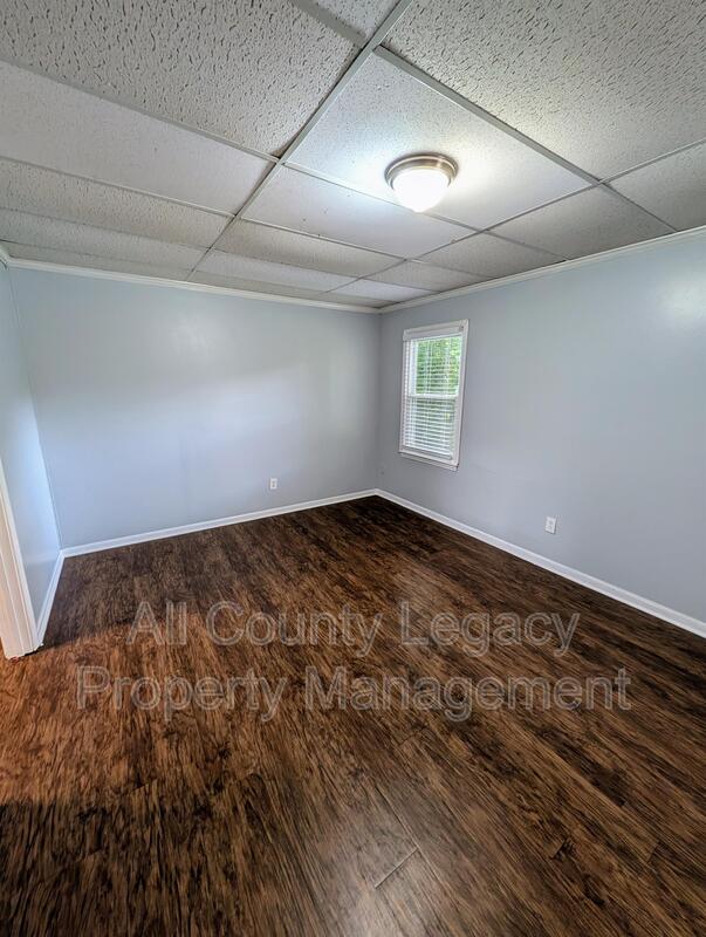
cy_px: 468
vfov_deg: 110.4
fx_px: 325
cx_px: 353
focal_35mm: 12
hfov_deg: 94.7
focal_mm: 2.02
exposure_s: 1/30
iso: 63
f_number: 1.7
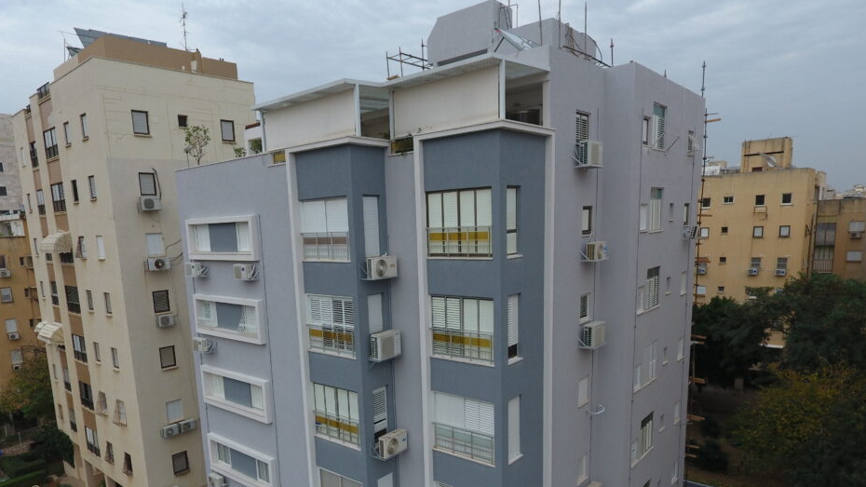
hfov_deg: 76.2
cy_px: 331
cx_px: 396
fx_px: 551
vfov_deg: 46.8
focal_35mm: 24
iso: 110
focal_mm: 3.61
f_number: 2.8
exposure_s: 1/100
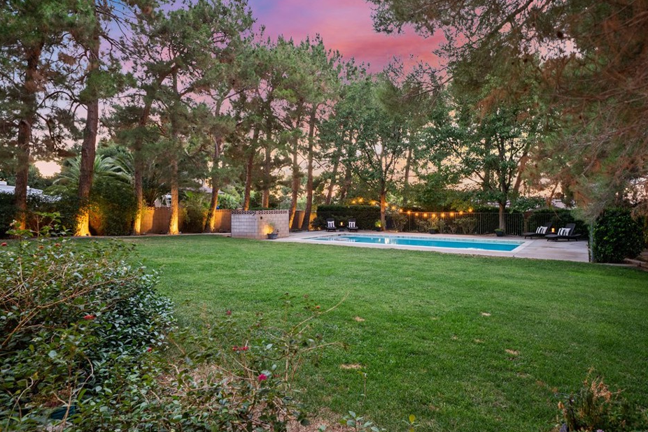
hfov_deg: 81.1
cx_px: 345
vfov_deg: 59.5
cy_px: 214
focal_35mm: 21
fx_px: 378
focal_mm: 19
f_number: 8
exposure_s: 13
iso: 100
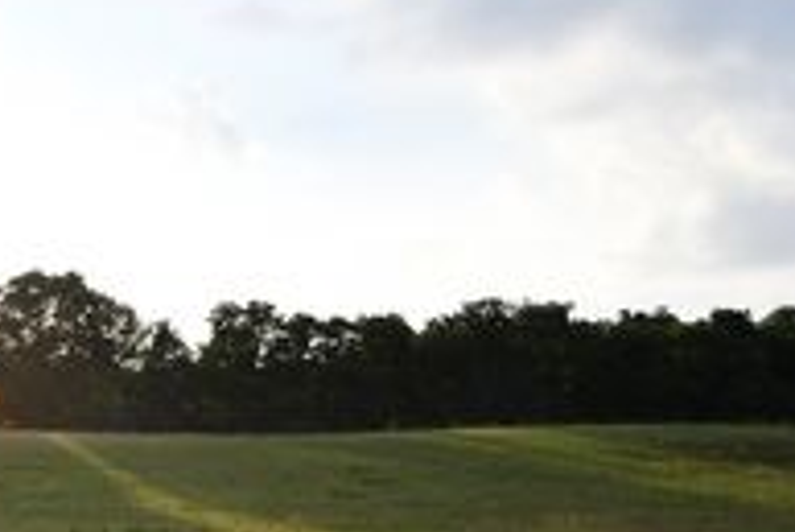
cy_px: 468
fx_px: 1481
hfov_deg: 28.5
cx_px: 33
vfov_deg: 20.0
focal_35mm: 67
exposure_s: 1/2000
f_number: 2.8
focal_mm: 30
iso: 160
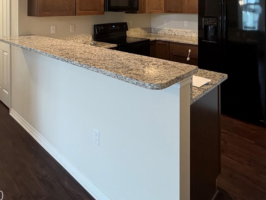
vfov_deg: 43.5
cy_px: 6
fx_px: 215
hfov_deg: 63.4
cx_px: 141
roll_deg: +0.2
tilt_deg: +1.2
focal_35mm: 28
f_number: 2.2
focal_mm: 2.22
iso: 200
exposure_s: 1/60
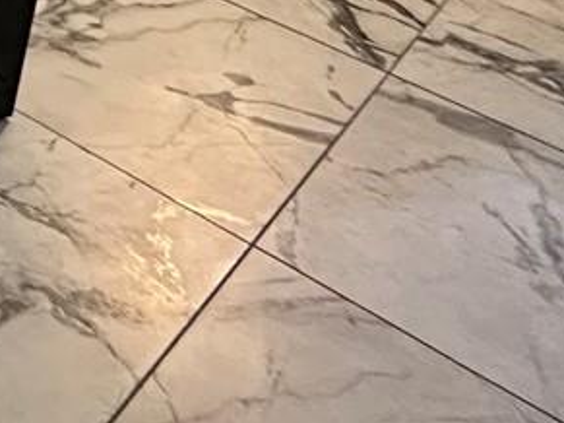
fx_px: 1254
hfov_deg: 17.3
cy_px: -427
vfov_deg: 15.3
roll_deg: -2.0
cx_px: -603
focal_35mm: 77
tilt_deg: -15.8
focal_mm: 2.22
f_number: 2.2
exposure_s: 1/60
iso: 640
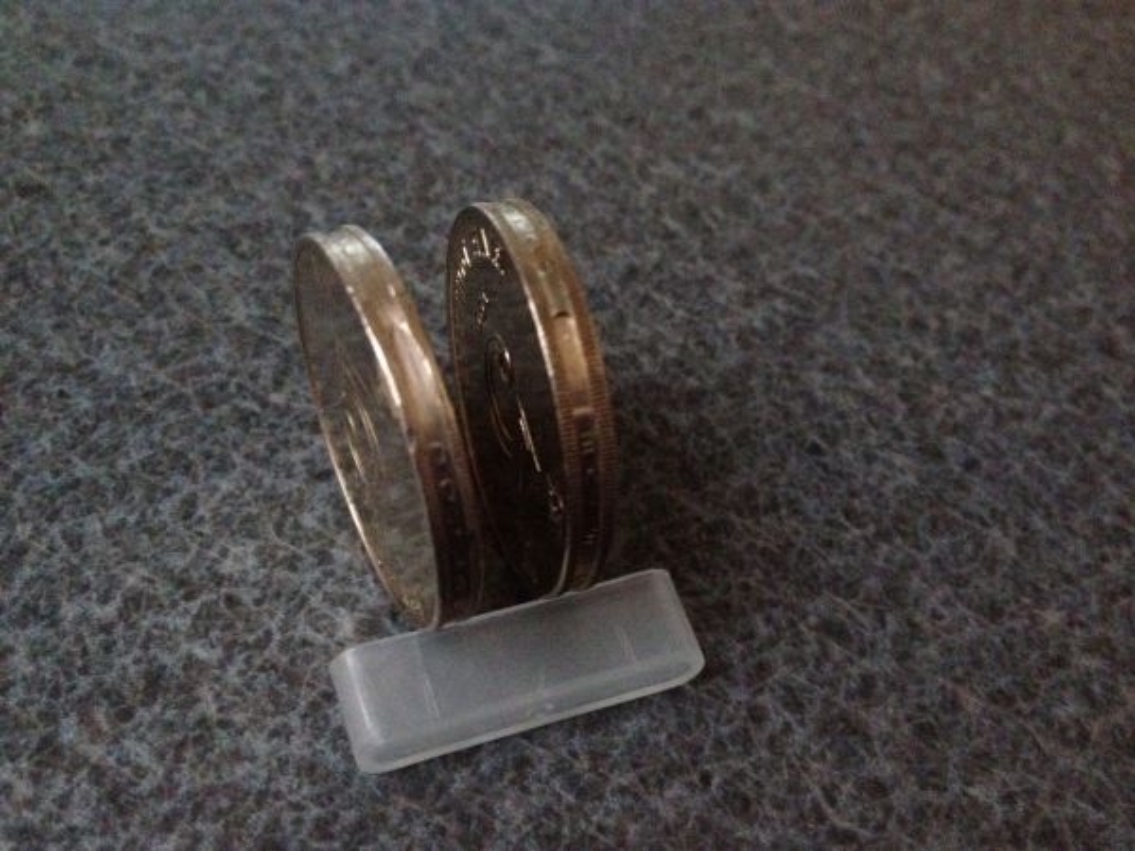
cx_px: 568
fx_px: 1148
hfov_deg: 52.6
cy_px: 426
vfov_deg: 40.7
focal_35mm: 35
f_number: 2.4
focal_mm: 4.28
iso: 800
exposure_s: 1/15
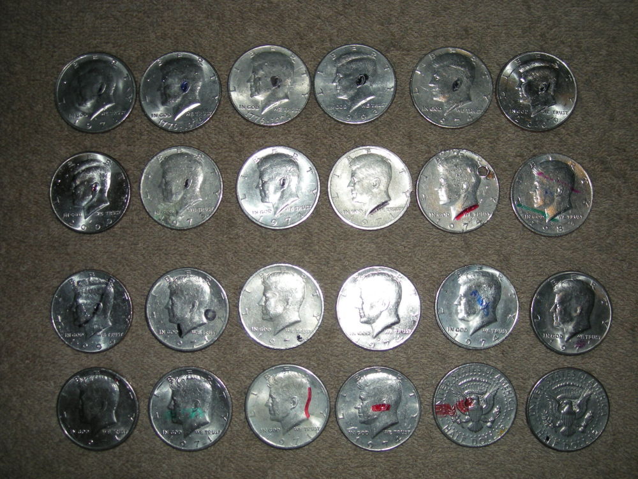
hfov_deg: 42.9
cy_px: 240
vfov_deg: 32.9
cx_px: 319
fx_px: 811
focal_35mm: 44
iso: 50
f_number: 6.1
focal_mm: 7.1
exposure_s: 1/60
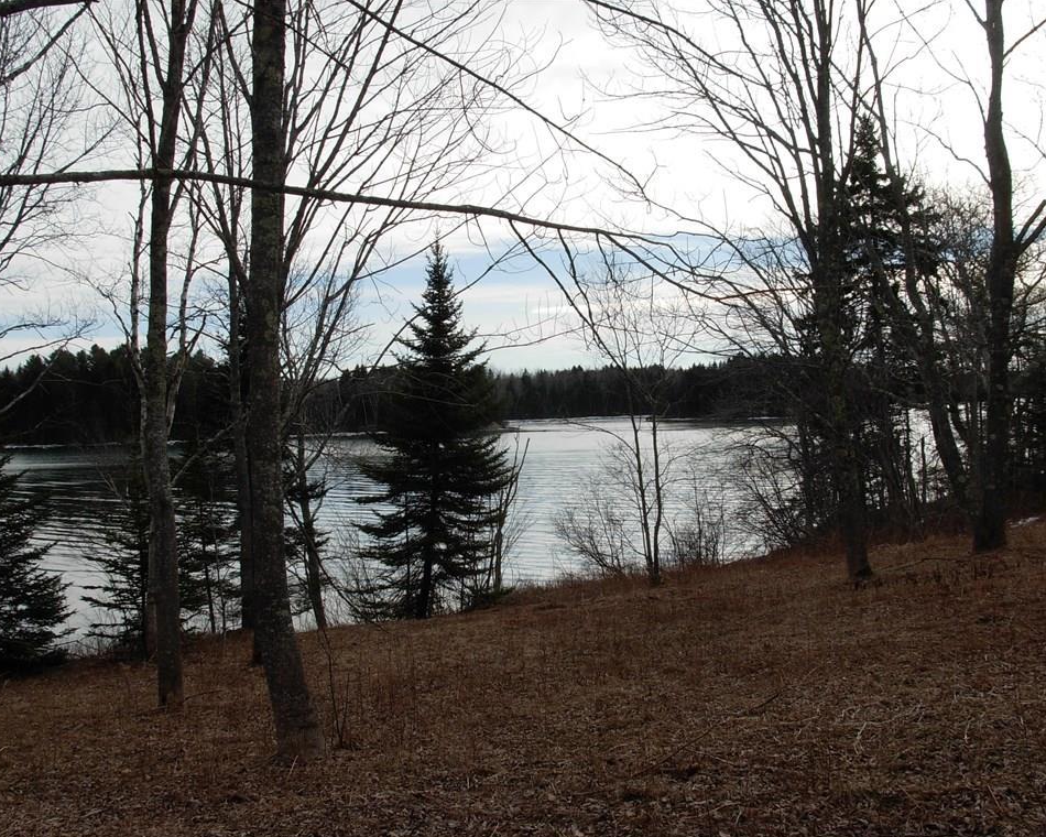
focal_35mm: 40
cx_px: 536
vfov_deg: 37.3
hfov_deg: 45.8
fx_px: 1238
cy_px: 421
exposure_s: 1/609
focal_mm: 6.3
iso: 79
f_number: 4.9
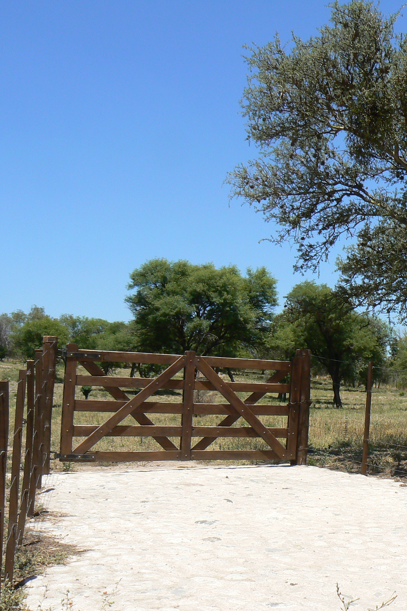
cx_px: 354
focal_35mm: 50
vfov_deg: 39.6
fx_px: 848
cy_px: 306
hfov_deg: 26.2
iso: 80
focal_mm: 6
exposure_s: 1/400
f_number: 5.6
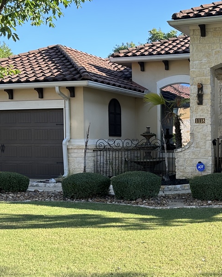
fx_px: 460
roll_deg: -0.6
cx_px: 223
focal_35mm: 56
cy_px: 165
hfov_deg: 25.7
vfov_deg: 33.5
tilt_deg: -2.8
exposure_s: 1/762
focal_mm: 6.86
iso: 80
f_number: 1.78
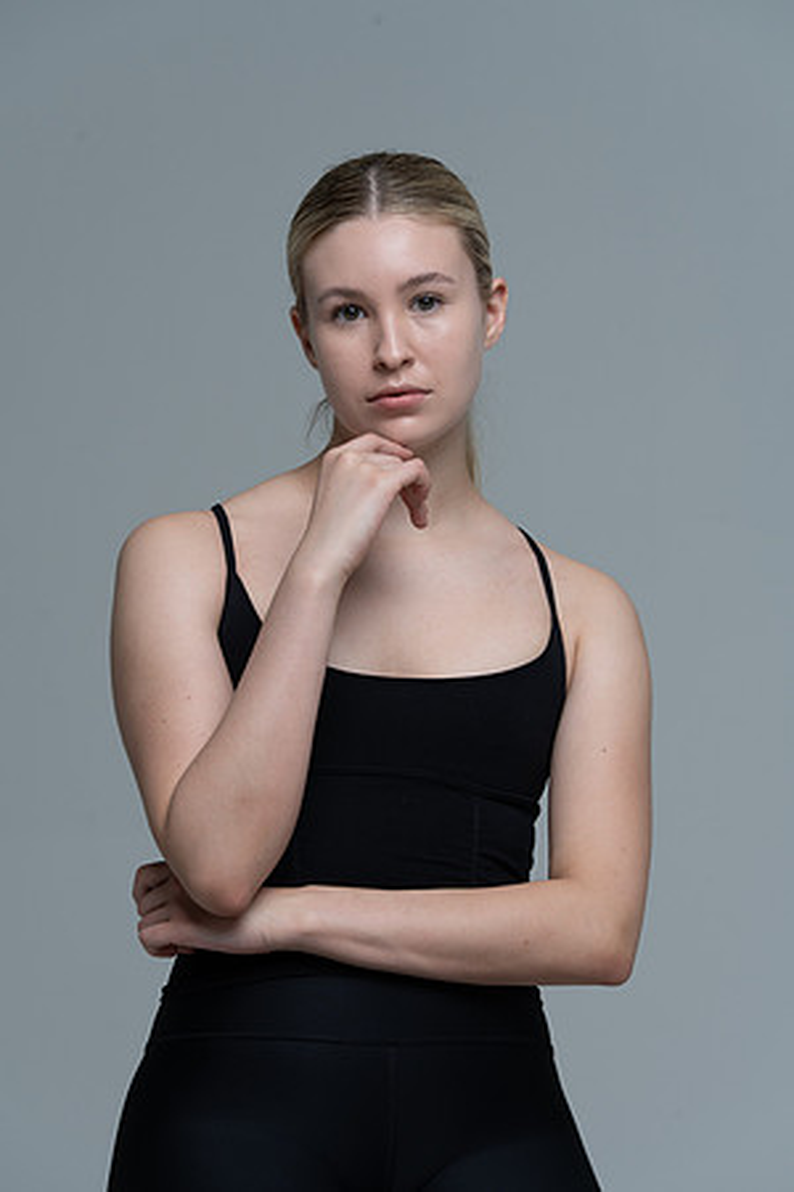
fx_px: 6186
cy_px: 596
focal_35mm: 187
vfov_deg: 11.0
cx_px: 397
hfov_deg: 7.3
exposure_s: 1/160
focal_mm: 187
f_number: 9
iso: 320
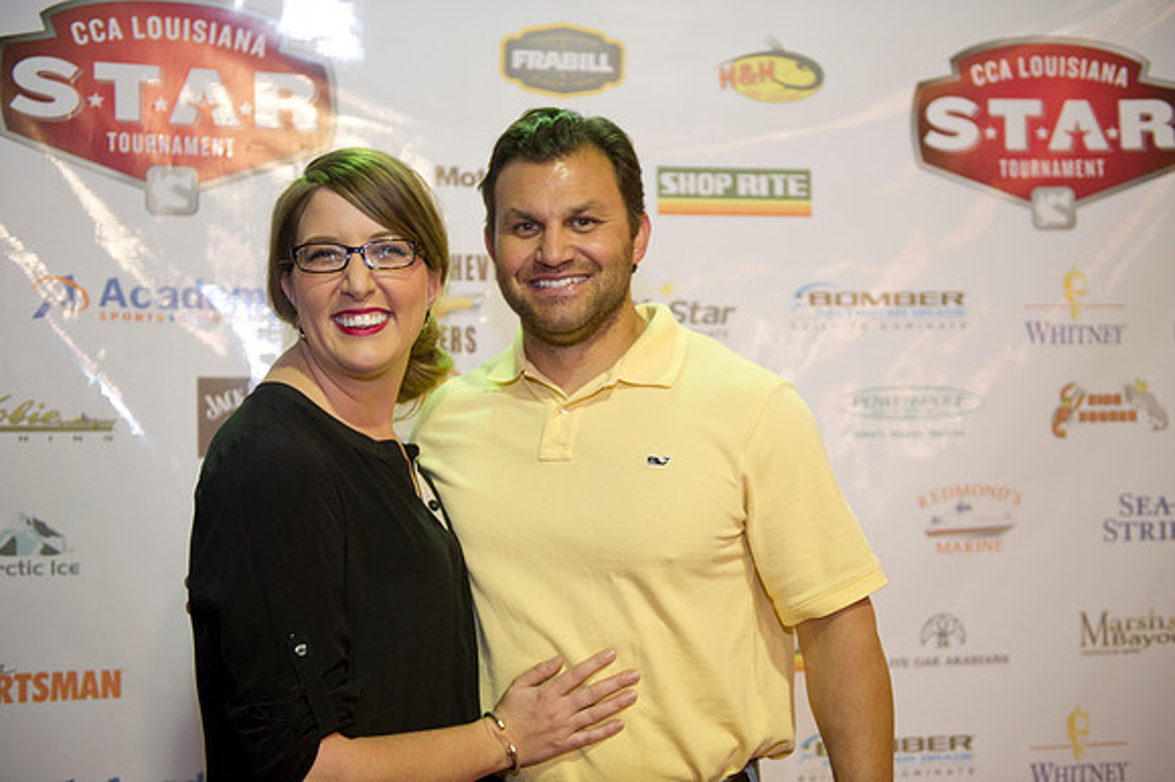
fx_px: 1566
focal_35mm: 48
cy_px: 391
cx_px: 588
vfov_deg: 28.0
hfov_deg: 41.1
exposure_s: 1/60
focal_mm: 48
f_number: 2.8
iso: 1250
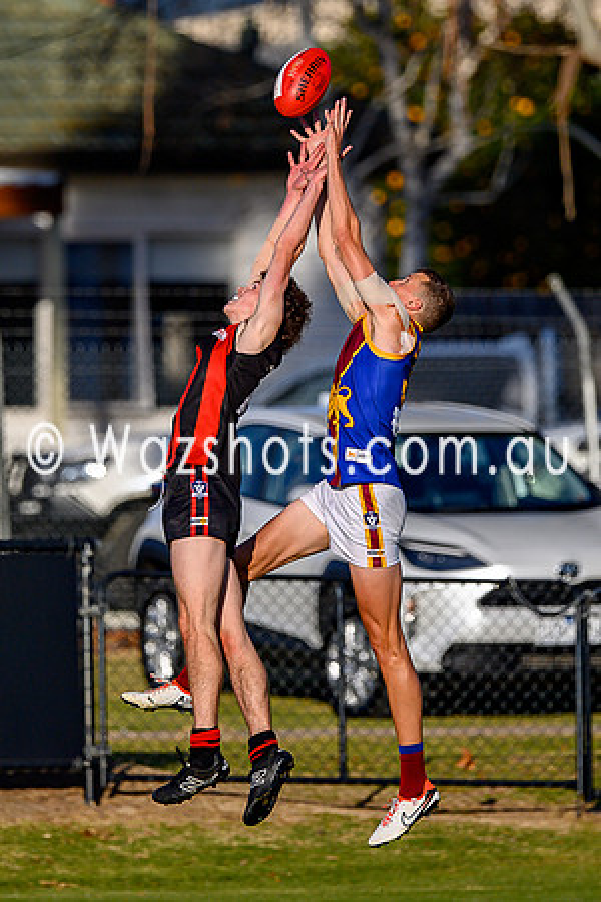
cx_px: 302
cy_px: 276
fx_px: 26211
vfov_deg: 2.0
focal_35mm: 1047
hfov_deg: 1.3
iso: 140
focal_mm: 500
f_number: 4
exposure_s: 1/2500
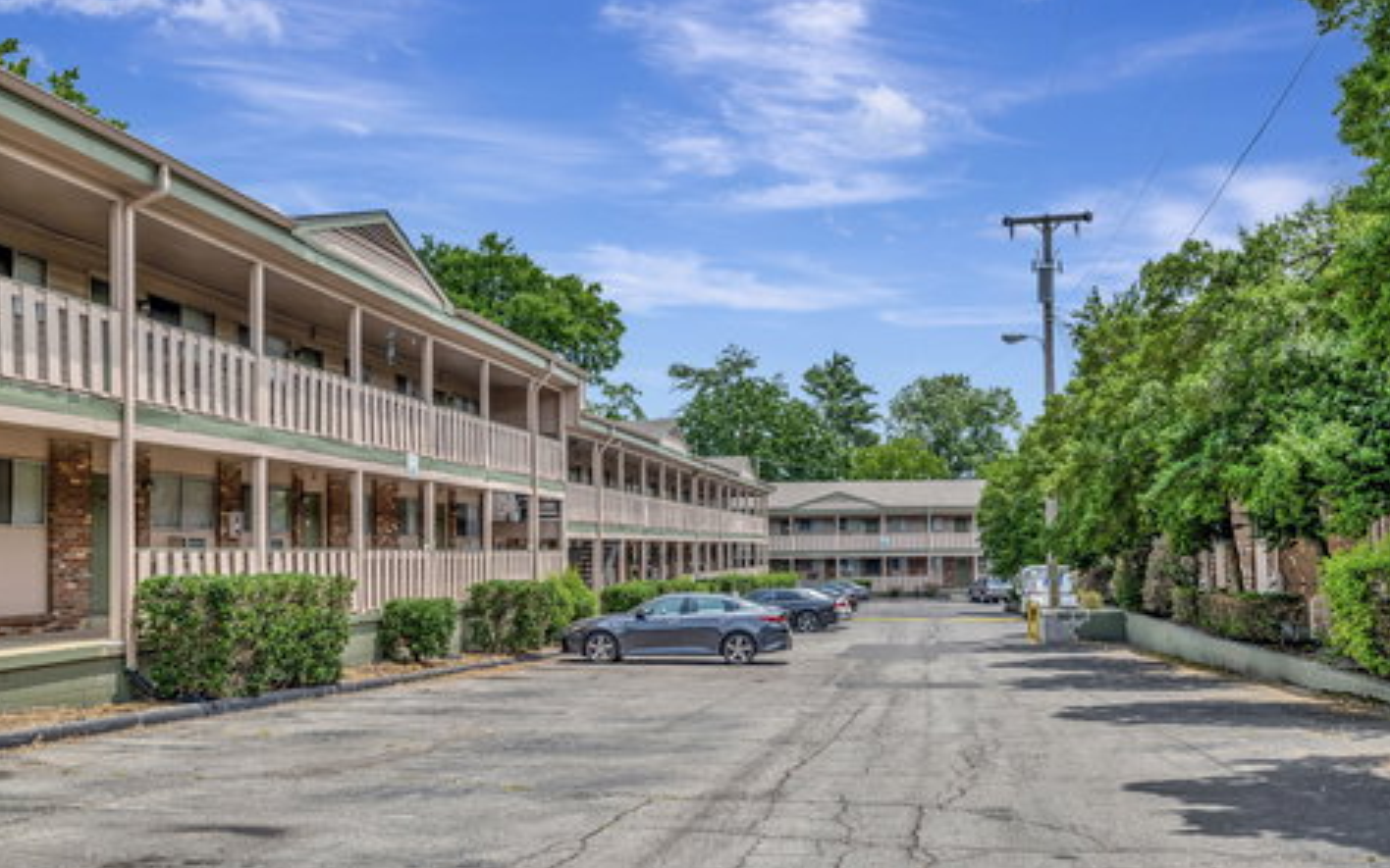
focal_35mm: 30
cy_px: 462
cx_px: 691
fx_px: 1118
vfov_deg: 42.4
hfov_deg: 63.7
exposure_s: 1/3200
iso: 400
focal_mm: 28.5
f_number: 4
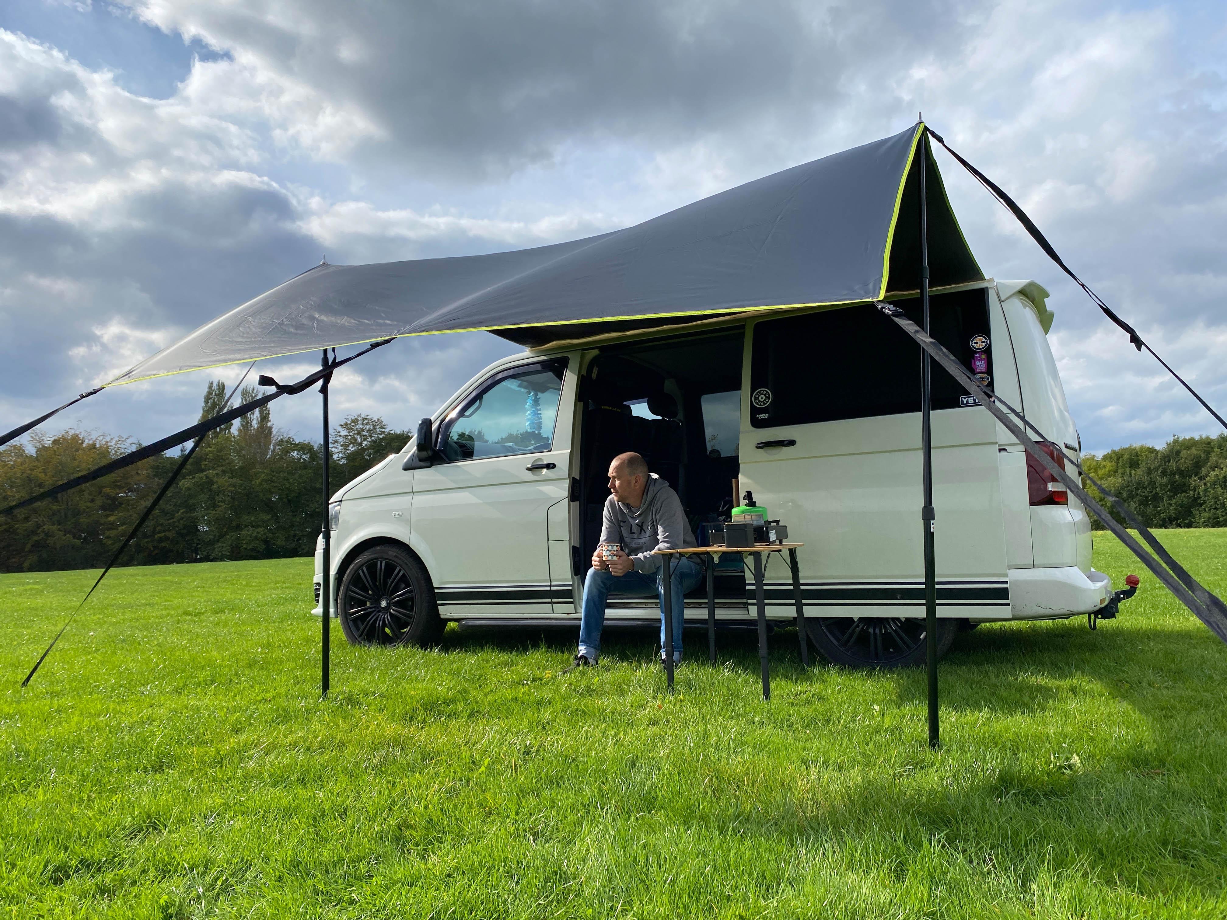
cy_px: 460
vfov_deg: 53.1
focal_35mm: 26
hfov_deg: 67.3
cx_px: 614
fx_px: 922
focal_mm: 4.25
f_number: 1.8
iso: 32
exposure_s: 1/2222
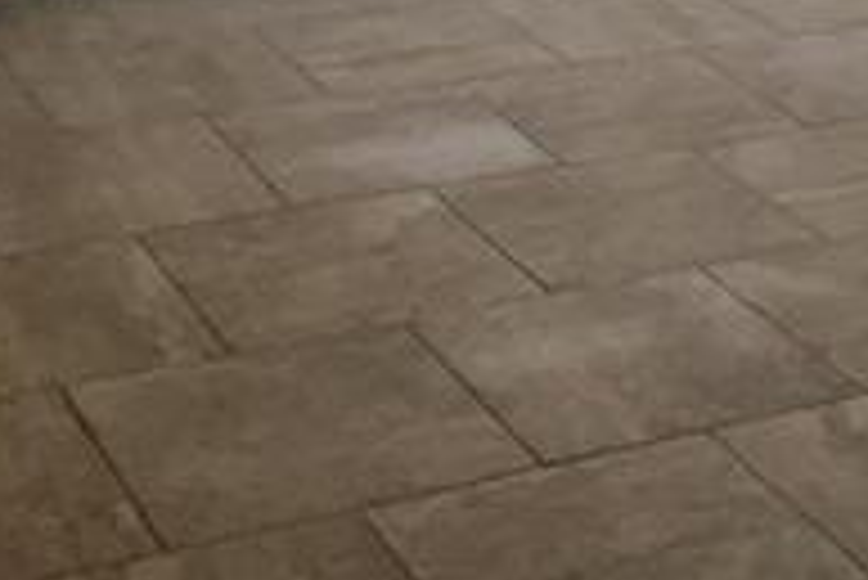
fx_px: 2413
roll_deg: -2.0
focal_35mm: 100
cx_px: 765
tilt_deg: -12.6
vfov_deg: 13.2
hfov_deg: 20.0
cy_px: -171
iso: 32
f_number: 2.2
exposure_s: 1/30
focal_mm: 4.15
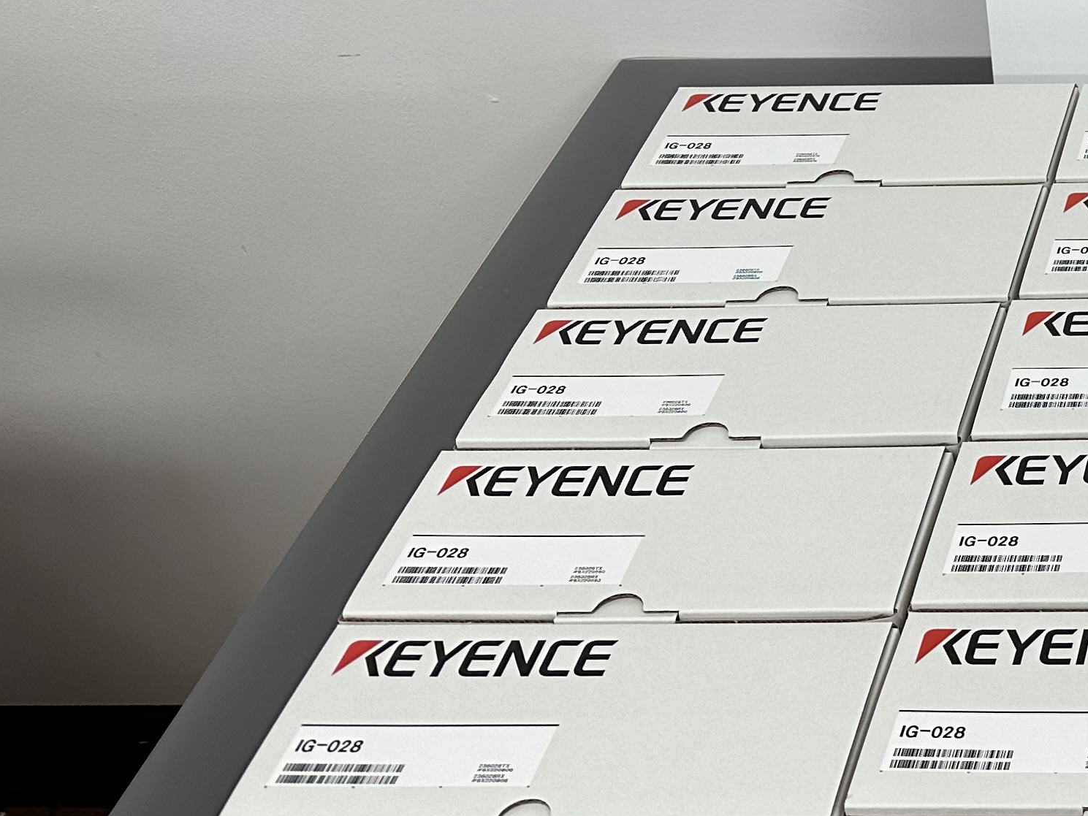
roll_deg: +0.4
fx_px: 2043
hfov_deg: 25.1
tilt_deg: -30.3
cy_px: -24
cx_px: 1471
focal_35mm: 65
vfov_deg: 21.7
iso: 80
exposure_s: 1/120
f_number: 1.78
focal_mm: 6.86
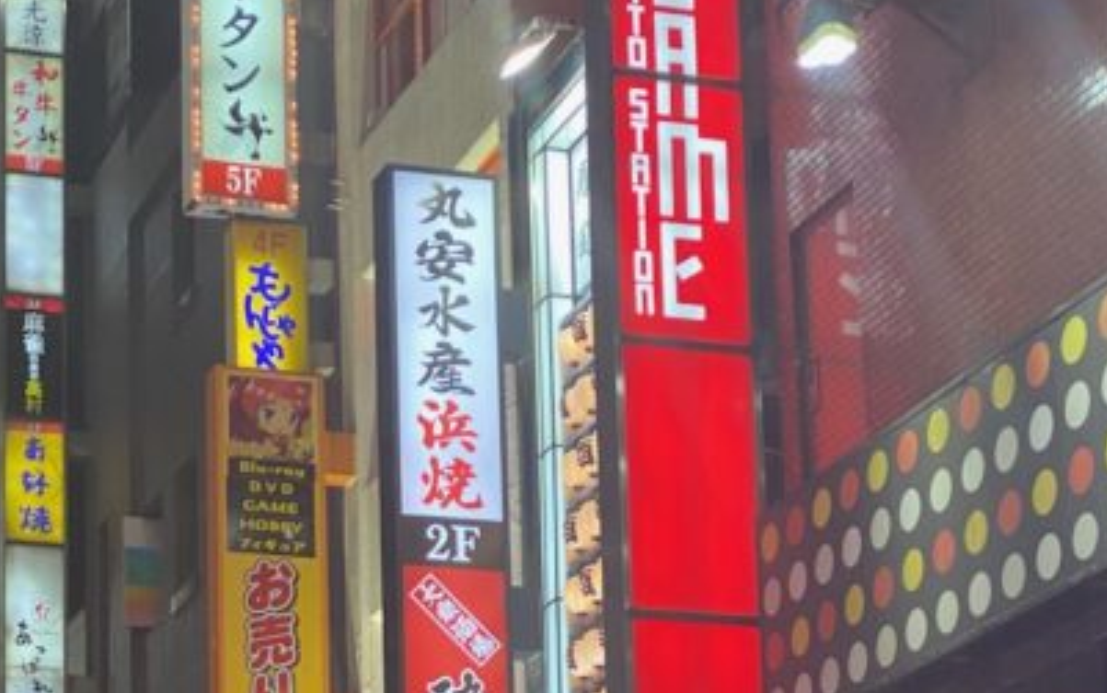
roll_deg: +0.7
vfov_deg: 11.7
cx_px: 290
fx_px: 3320
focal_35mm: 110
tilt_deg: +12.4
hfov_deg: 18.8
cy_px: 809
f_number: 2
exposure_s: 1/50
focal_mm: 6
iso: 80
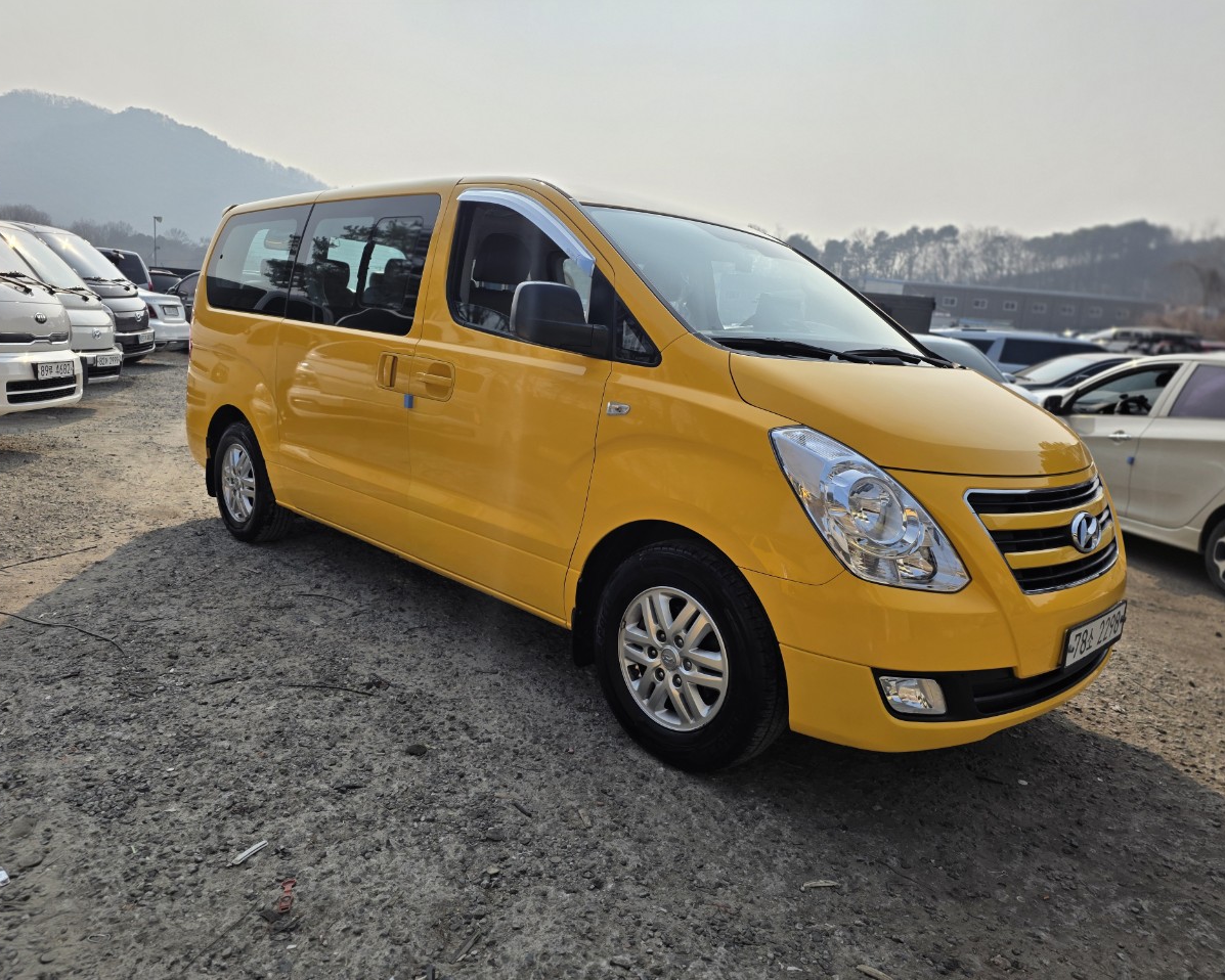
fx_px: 870
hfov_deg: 70.3
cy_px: 490
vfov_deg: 58.8
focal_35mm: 24
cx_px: 607
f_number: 1.7
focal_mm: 6.25
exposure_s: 1/7944
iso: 50
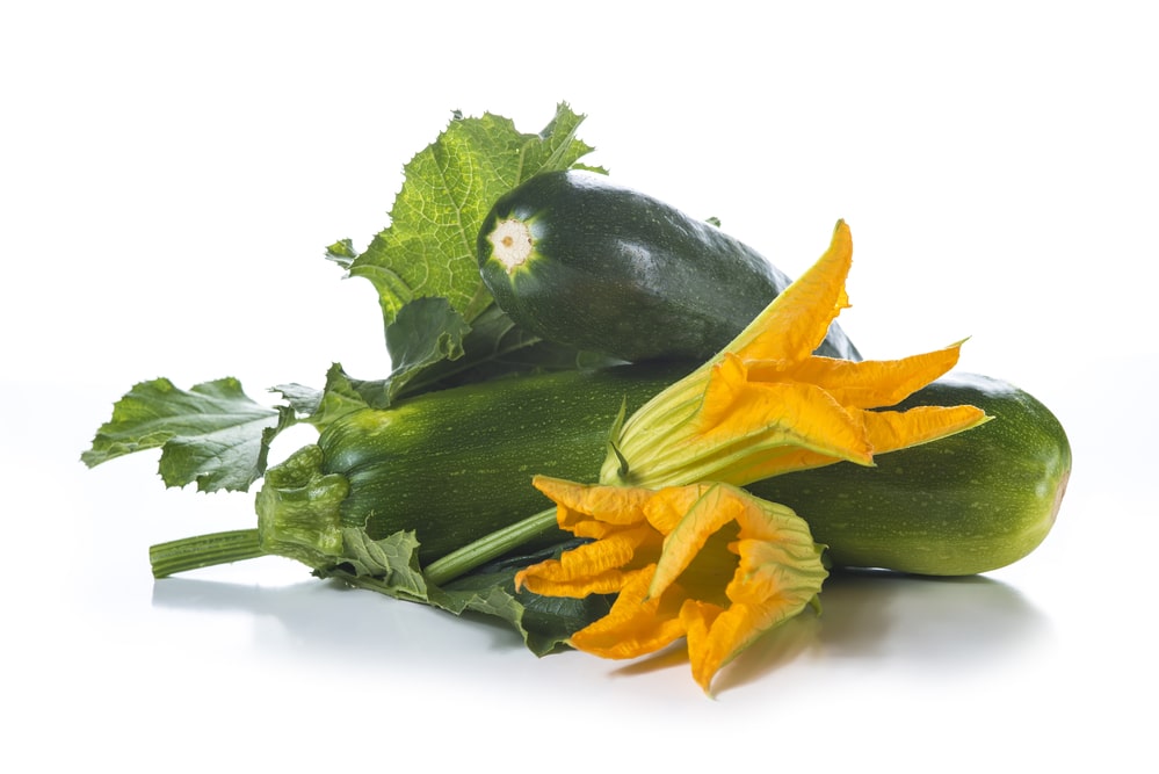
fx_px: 3382
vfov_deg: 13.1
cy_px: 387
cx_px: 580
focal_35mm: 105
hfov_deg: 19.4
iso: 250
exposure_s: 1/125
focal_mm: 105
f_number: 11
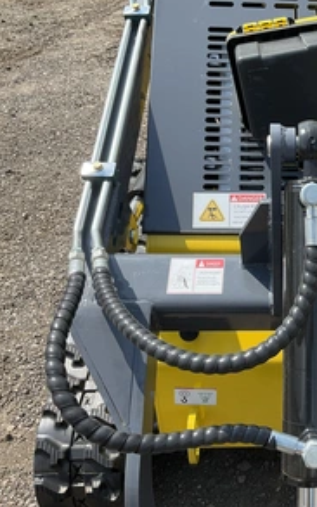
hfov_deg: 28.6
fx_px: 581
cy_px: 249
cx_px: 317
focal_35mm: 42
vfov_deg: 47.2
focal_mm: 3
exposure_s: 1/1035
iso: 25
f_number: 1.8
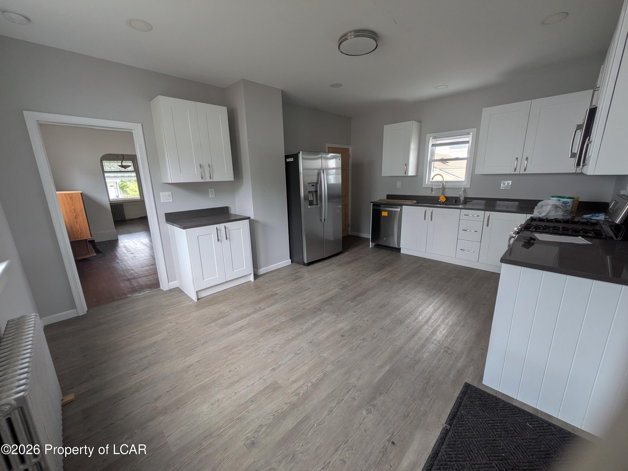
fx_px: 254
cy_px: 236
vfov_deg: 85.7
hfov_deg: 102.1
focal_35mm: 14
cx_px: 314
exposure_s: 1/120
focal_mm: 1.83
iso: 91
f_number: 2.2
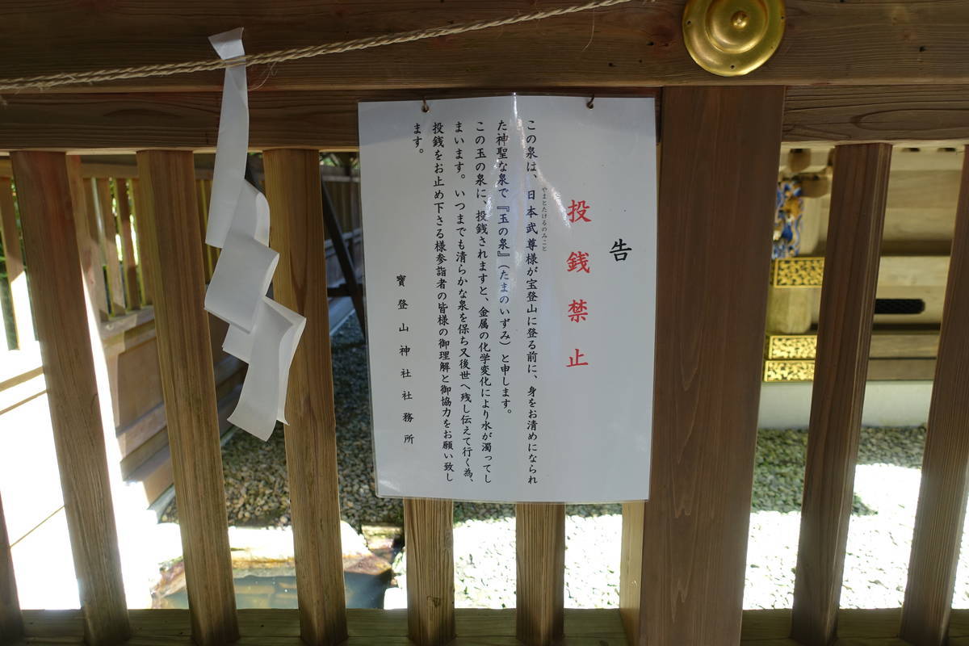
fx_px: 646
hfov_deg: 73.7
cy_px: 323
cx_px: 484
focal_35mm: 24
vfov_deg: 53.1
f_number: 2.8
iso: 125
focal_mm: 8.8
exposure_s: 1/80
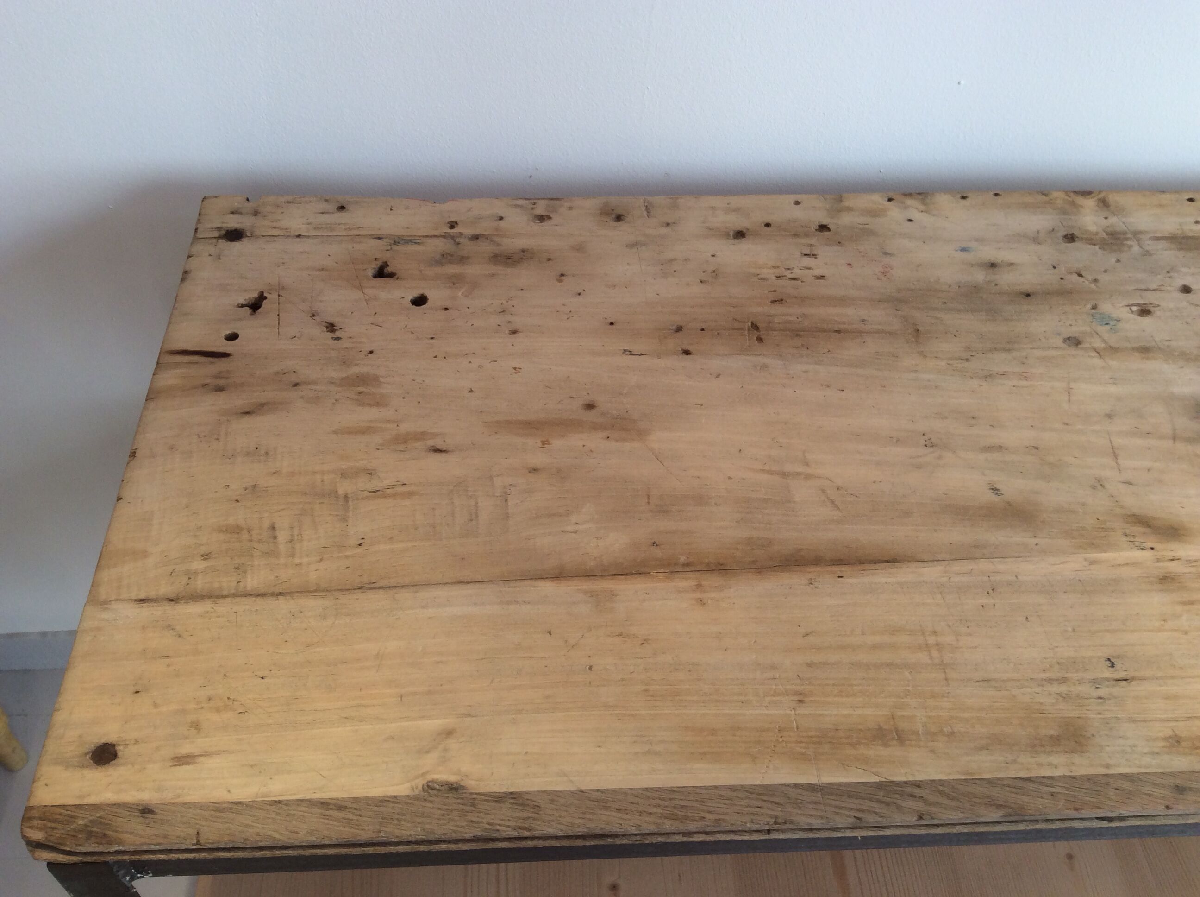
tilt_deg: -50.2
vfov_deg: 44.1
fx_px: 1108
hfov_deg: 56.9
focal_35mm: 32
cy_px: 448
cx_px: 600
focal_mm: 3.3
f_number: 2.4
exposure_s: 1/33
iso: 32
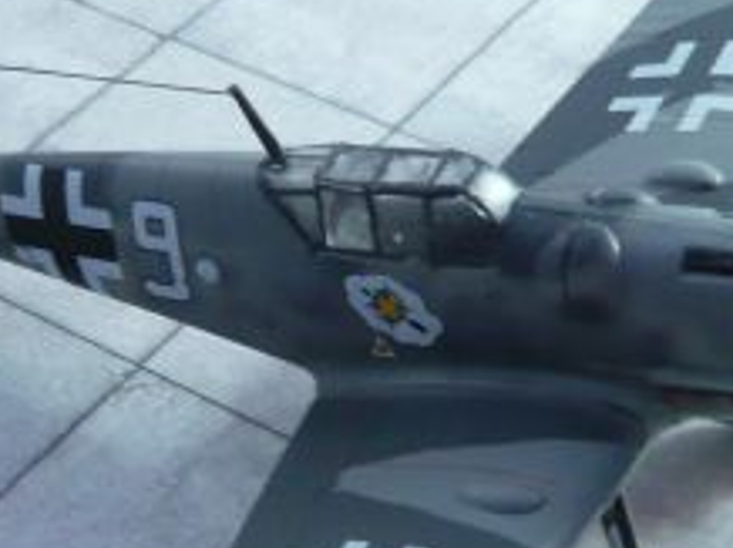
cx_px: 393
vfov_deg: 14.8
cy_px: 272
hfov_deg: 19.7
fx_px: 2115
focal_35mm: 100
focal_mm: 4.6
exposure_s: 1/10
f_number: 2.8
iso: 200
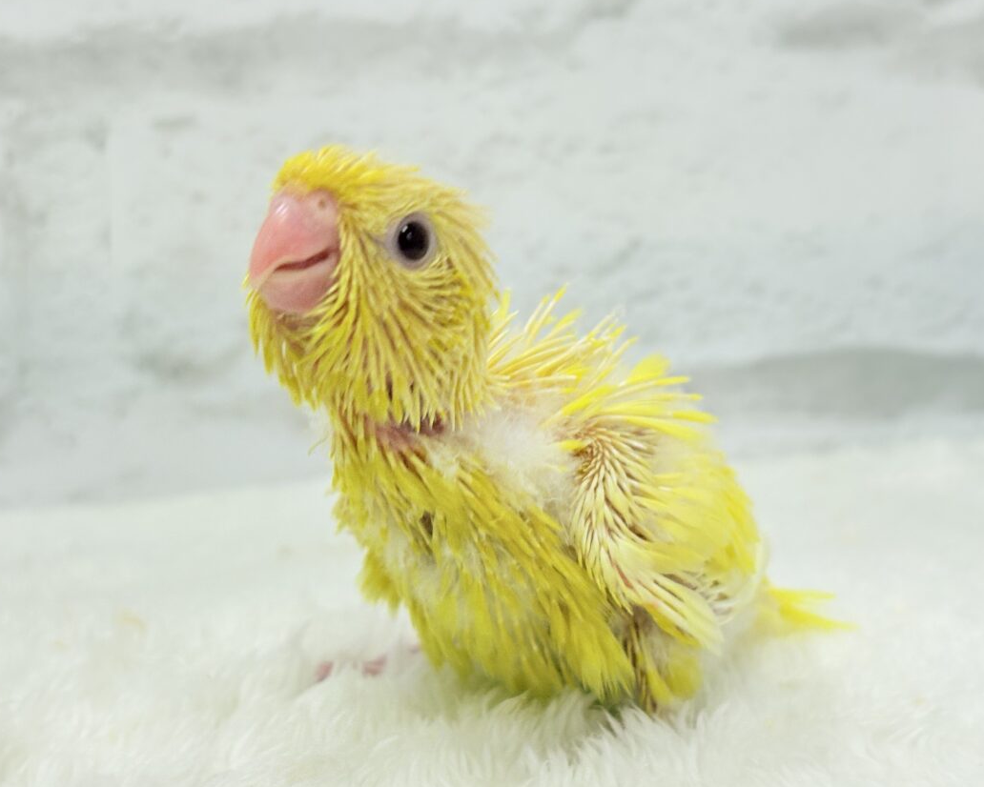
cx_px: 467
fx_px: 1719
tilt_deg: -9.2
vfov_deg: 25.8
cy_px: 387
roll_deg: +3.1
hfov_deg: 31.9
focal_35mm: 59
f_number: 1.6
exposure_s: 1/100
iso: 64
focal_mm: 5.96
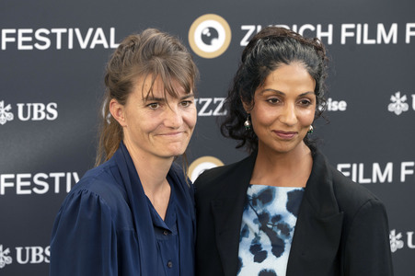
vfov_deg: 7.0
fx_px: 2264
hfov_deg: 10.5
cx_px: 195
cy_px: 129
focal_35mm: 197
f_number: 5.6
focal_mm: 185
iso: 800
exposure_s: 1/640
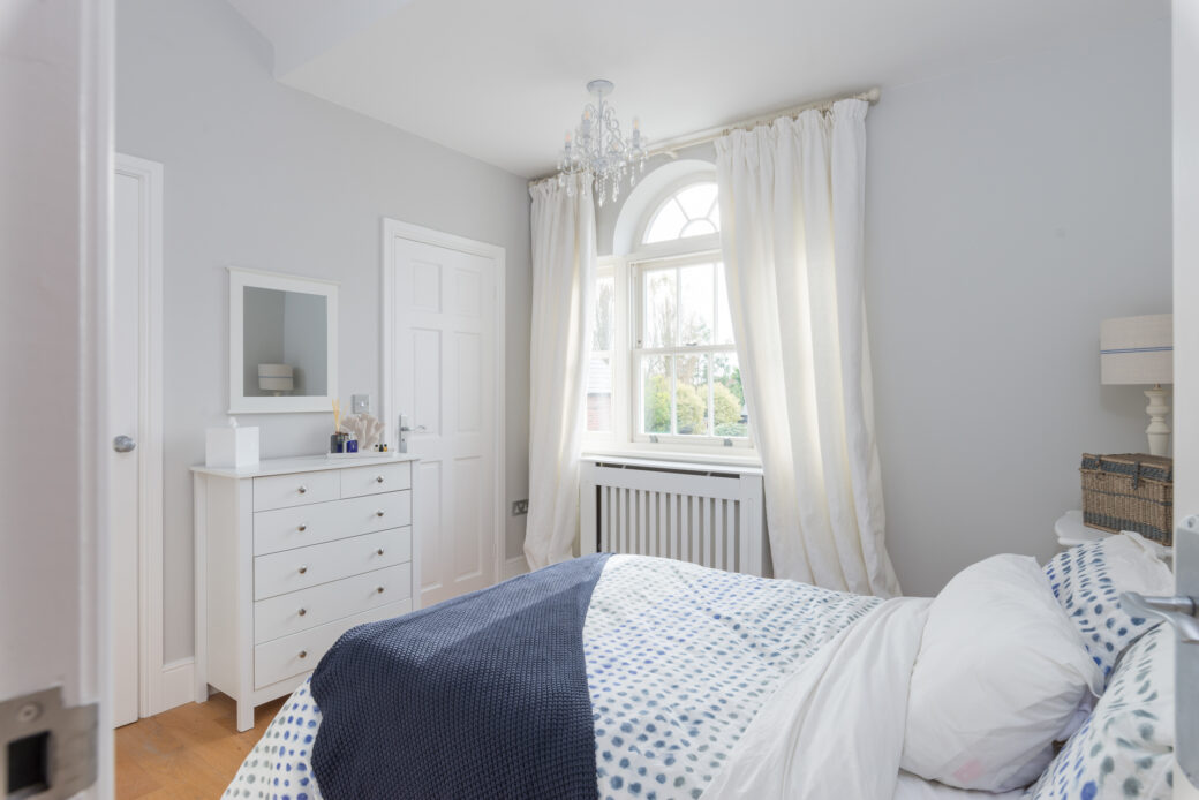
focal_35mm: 19
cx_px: 600
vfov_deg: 64.6
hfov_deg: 86.9
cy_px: 400
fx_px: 633
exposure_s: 1/6
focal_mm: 19
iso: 100
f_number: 9
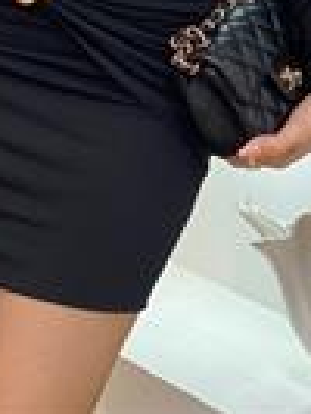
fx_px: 1926
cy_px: -226
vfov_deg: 11.7
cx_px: 47
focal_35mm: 161
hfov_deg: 9.2
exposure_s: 1/100
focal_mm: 6
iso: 125
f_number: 2
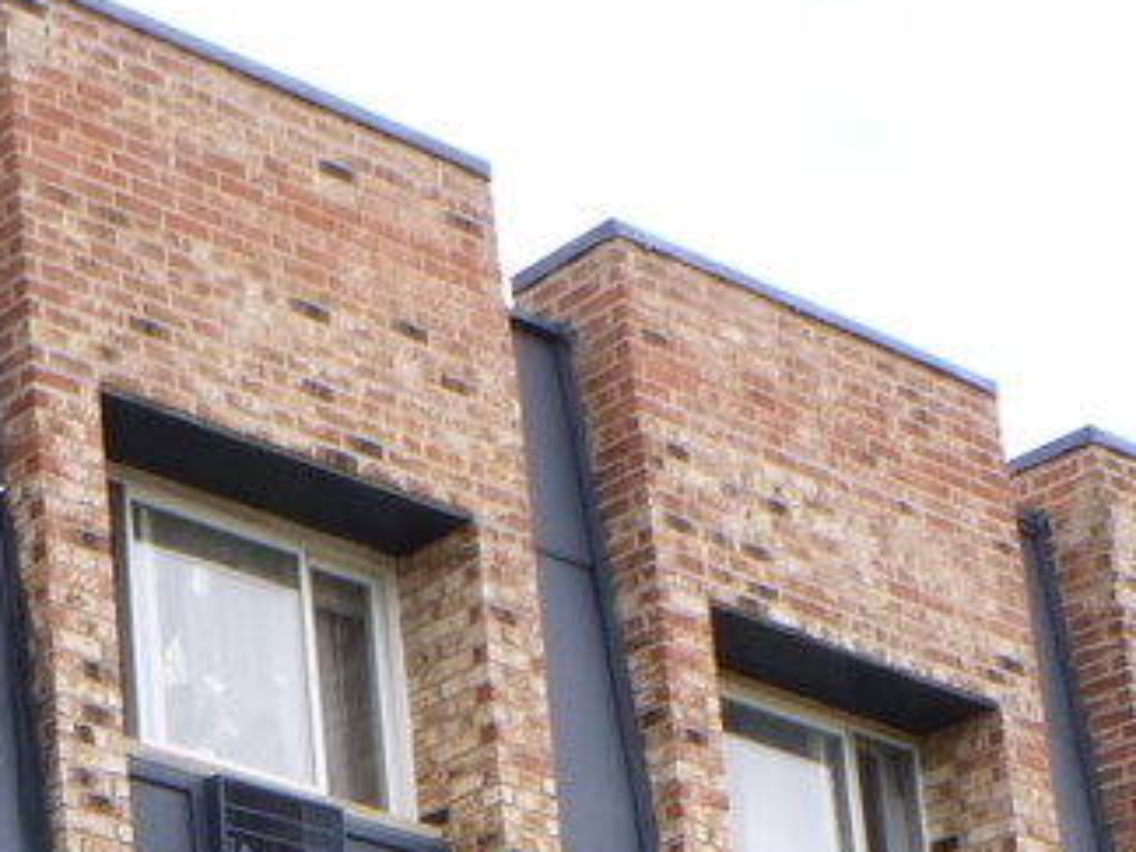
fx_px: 3643
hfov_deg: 15.4
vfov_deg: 12.2
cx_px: -884
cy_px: 1536
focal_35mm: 111
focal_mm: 4.5
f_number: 3.9
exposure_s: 1/250
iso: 100
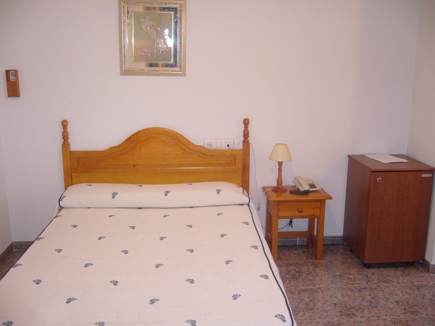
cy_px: 163
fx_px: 440
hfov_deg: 52.6
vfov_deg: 40.7
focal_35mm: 35
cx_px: 218
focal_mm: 5.8
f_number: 2.8
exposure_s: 1/8
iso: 100
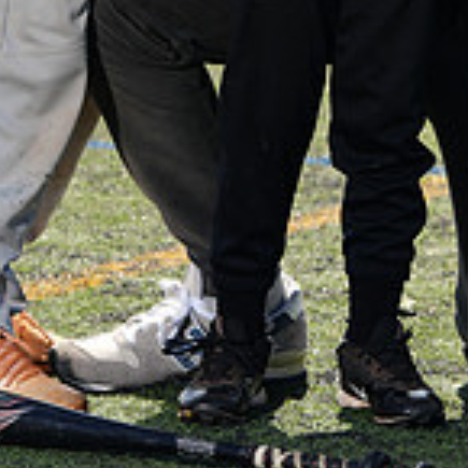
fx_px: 4466
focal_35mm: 292
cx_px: 441
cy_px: -290
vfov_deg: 5.9
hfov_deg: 6.0
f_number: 5
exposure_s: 1/250
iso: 50
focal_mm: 86
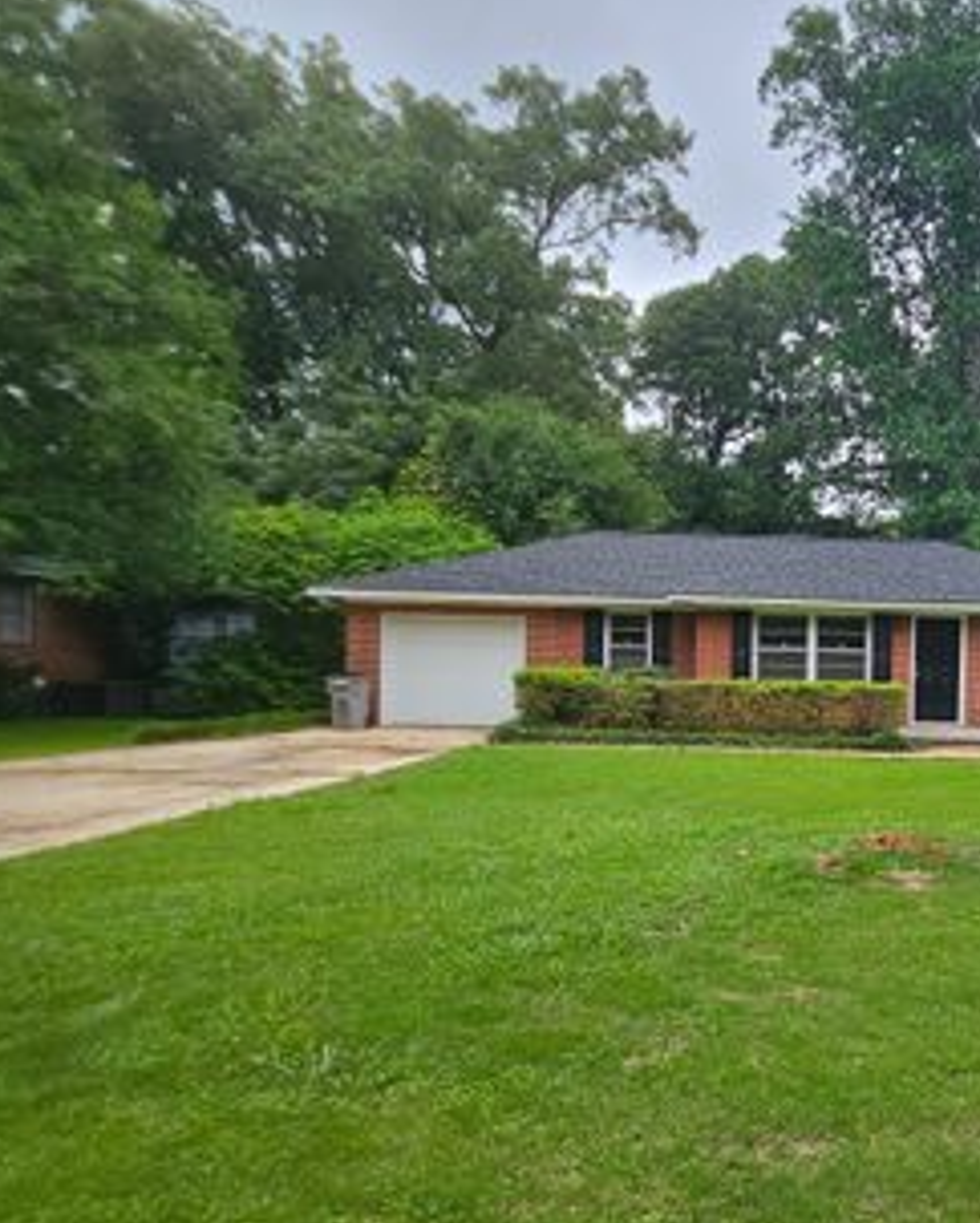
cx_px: 794
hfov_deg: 60.0
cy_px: 662
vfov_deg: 77.4
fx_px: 761
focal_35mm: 21
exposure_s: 1/871
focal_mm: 2.2
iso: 50
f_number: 2.2
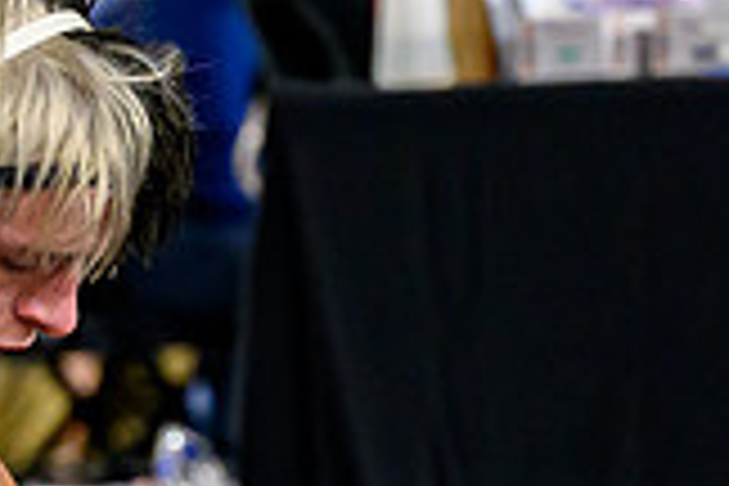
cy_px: 758
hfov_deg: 3.7
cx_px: -493
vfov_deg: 2.5
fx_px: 11096
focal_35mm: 548
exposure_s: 1/800
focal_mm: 78
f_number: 2.8
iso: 1100
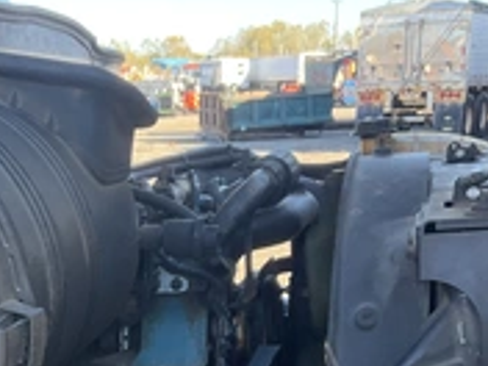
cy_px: 385
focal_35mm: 66
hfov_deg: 28.9
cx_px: 116
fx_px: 930
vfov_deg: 21.3
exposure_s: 1/134
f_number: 1.8
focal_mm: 3
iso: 32
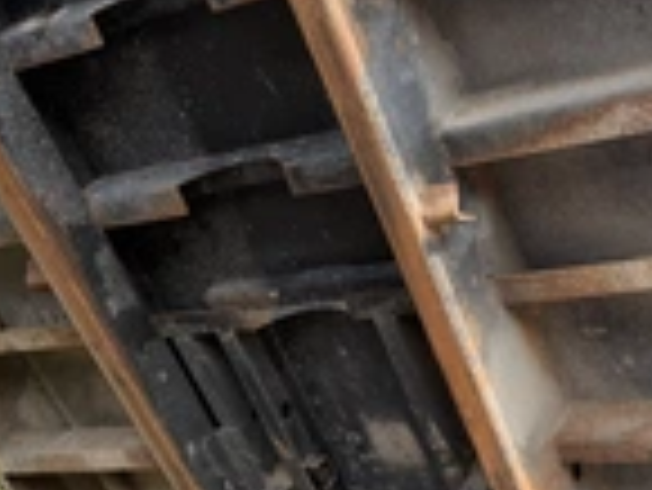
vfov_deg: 20.9
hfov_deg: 29.3
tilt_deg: +1.5
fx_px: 1244
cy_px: 571
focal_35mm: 66
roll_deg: -3.4
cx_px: 405
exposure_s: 1/1122
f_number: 1.78
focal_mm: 6.76
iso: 100
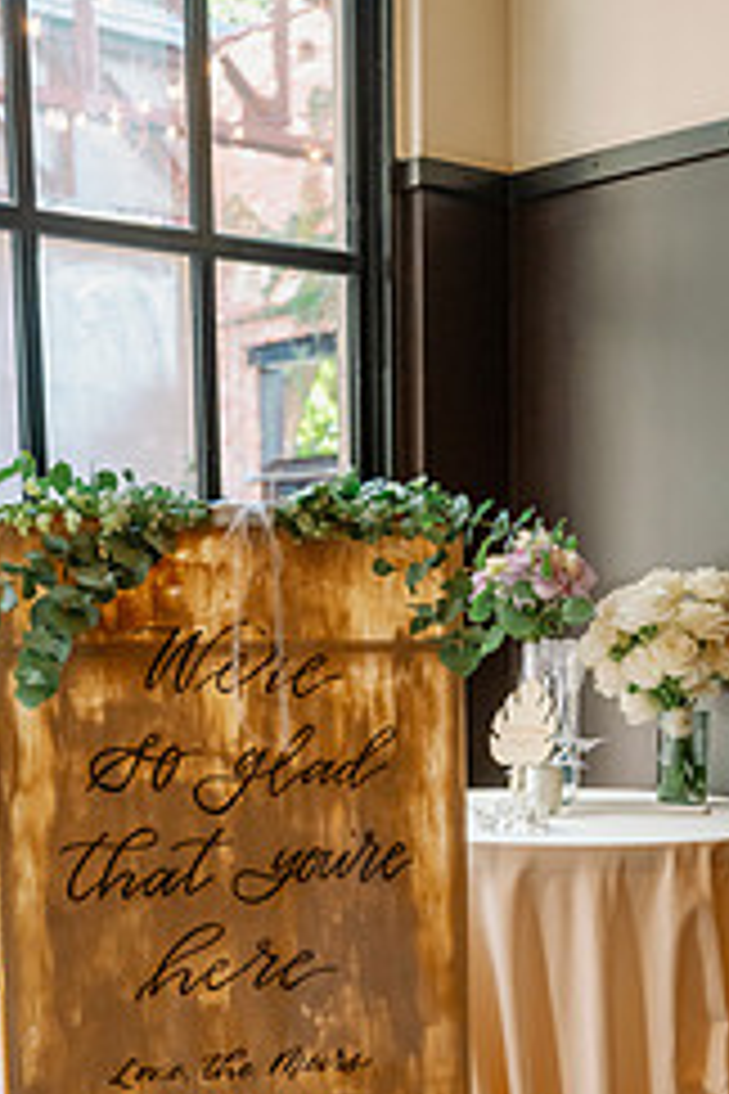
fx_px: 1944
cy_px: 954
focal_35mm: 64
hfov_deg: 21.2
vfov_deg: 30.2
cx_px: 432
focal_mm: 34.5
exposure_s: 1/400
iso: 1400
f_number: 2.8
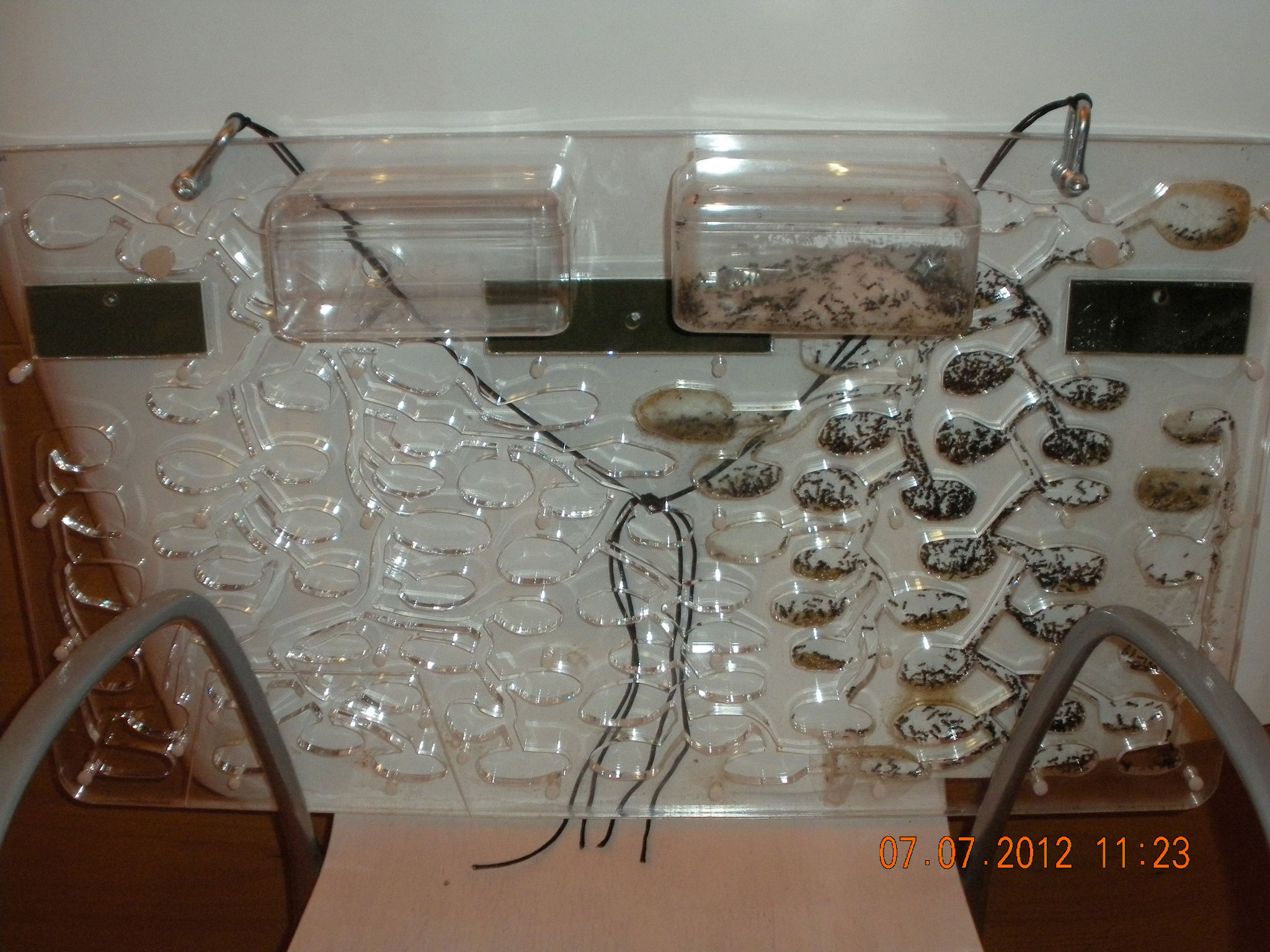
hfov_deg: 43.9
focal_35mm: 43
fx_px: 1578
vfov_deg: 33.6
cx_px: 635
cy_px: 476
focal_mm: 7.7
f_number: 4
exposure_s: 1/8
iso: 400
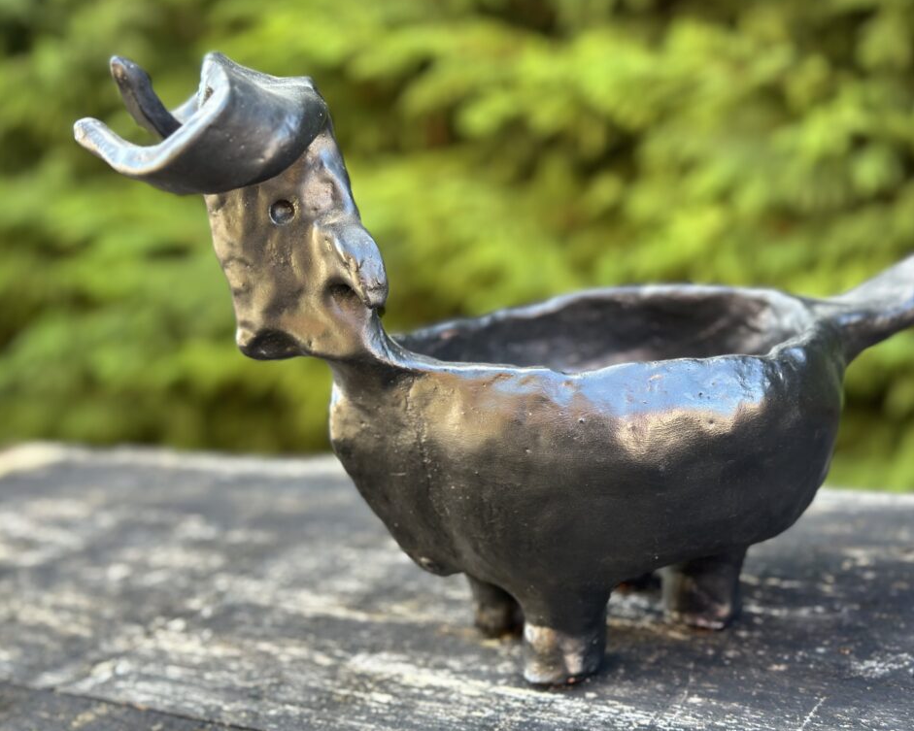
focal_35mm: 51
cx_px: 480
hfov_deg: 36.6
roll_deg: +7.9
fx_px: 1380
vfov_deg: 29.7
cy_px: 360
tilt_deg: -10.7
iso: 125
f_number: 1.78
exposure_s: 1/108
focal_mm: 6.86
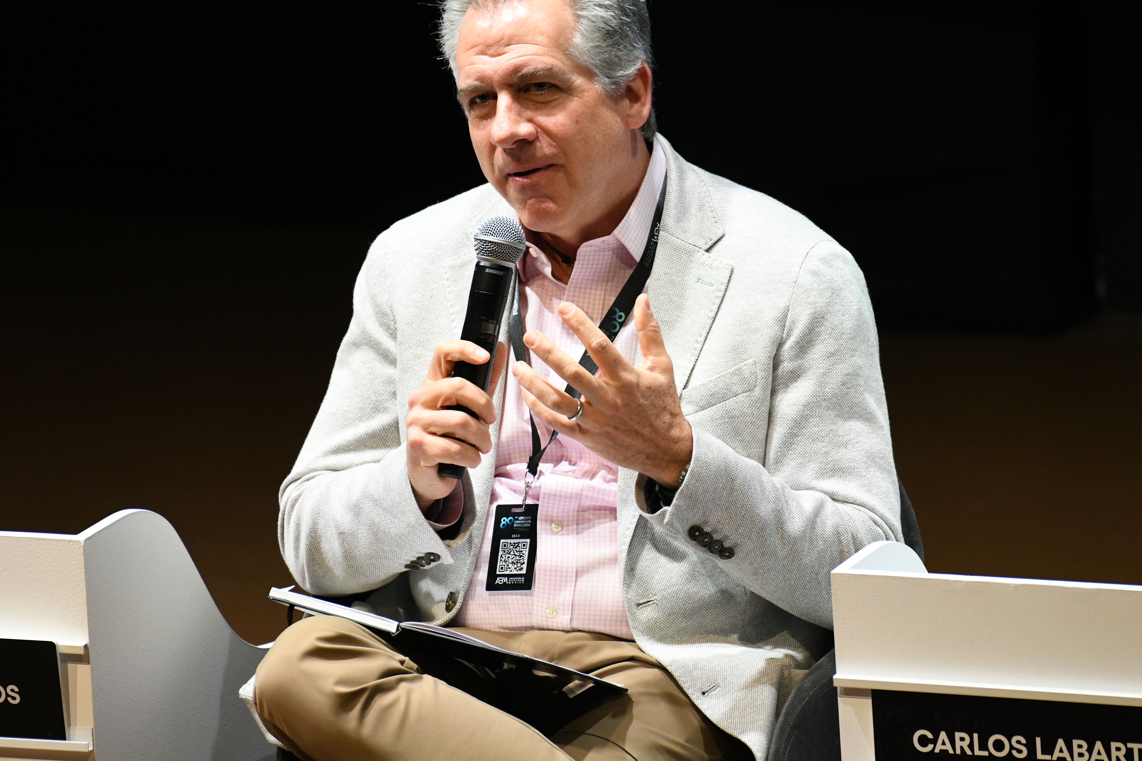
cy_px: 304
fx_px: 19254
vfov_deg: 2.3
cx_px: 596
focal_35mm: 607
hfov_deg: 3.4
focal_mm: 500
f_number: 5.6
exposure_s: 1/160
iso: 3200
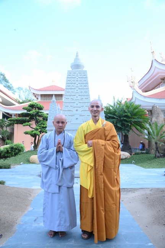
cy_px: 124
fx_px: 207
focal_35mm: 30
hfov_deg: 43.5
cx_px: 82
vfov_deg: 62.0
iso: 320
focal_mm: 30
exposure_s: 1/125
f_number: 6.3
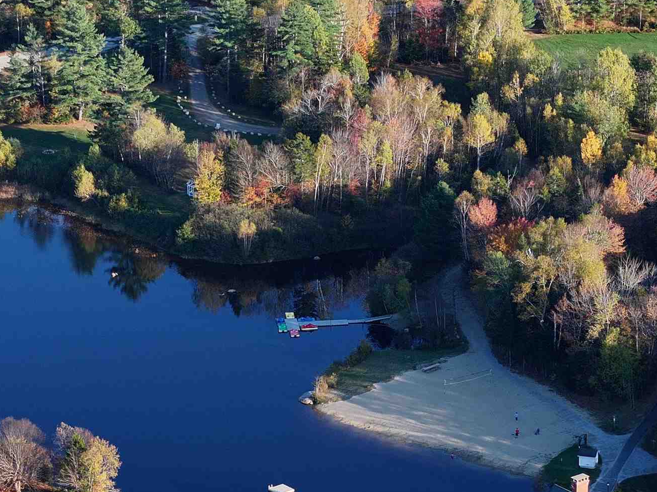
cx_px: 342
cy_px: 395
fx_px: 3112
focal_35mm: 164
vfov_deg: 9.0
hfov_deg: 12.0
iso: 110
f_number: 2.8
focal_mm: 19.35
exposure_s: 1/640
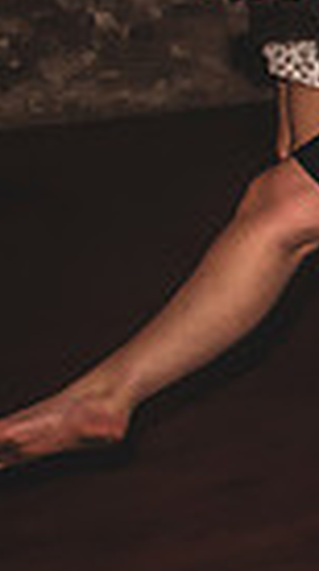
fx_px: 1604
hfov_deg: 8.3
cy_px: 217
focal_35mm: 106
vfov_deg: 20.2
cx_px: 1131
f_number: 11
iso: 1000
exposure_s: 1/13
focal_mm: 24
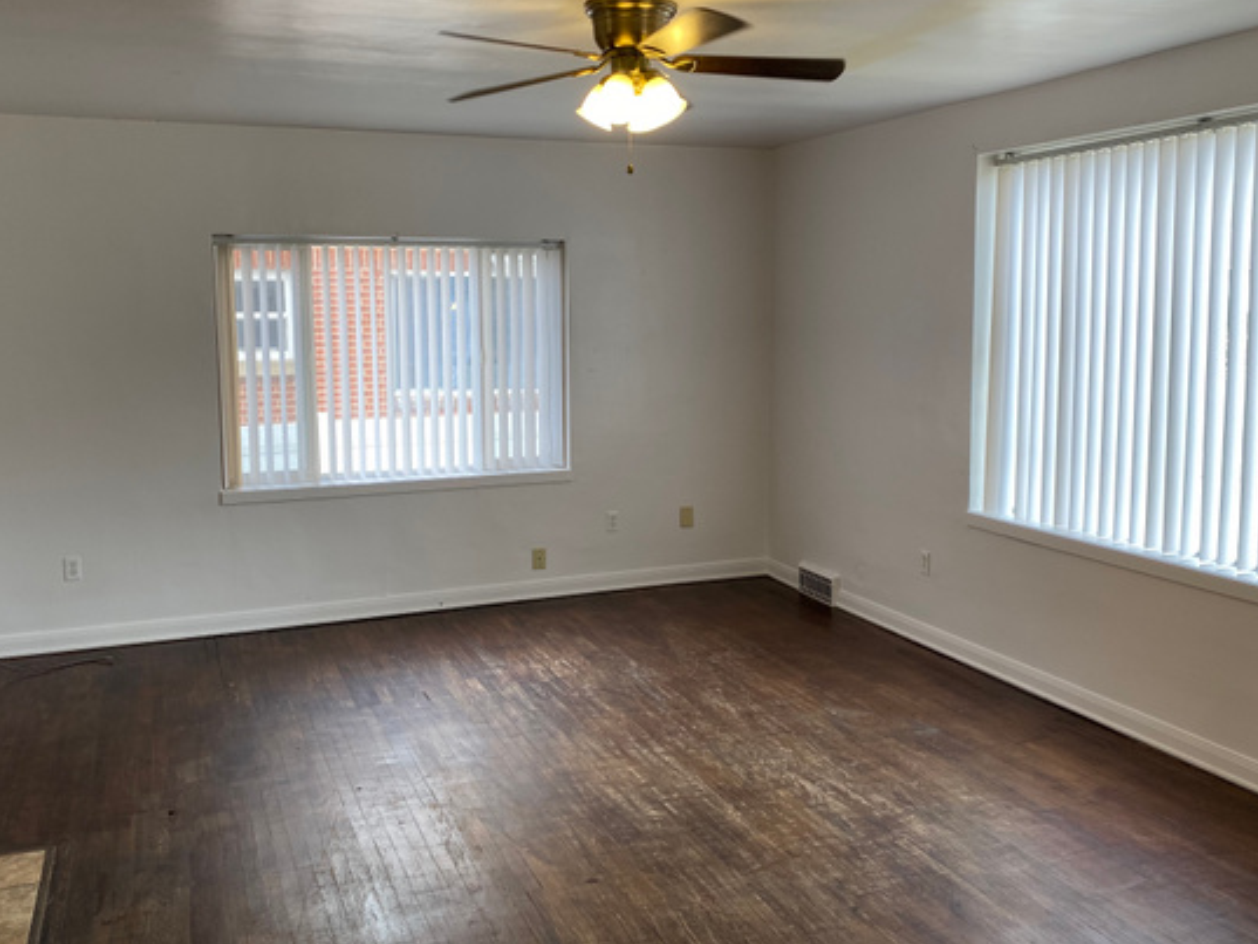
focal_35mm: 31
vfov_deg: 45.4
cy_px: 419
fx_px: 1127
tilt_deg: -4.3
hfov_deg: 58.3
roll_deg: -0.5
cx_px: 593
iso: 64
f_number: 1.8
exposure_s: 1/120
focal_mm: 4.25
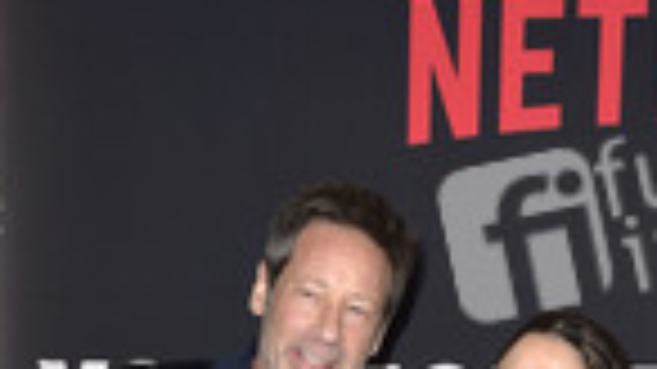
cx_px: 263
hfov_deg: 17.0
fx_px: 2194
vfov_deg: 8.7
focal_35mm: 126
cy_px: 891
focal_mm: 44
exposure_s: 1/250
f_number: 6.3
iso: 500
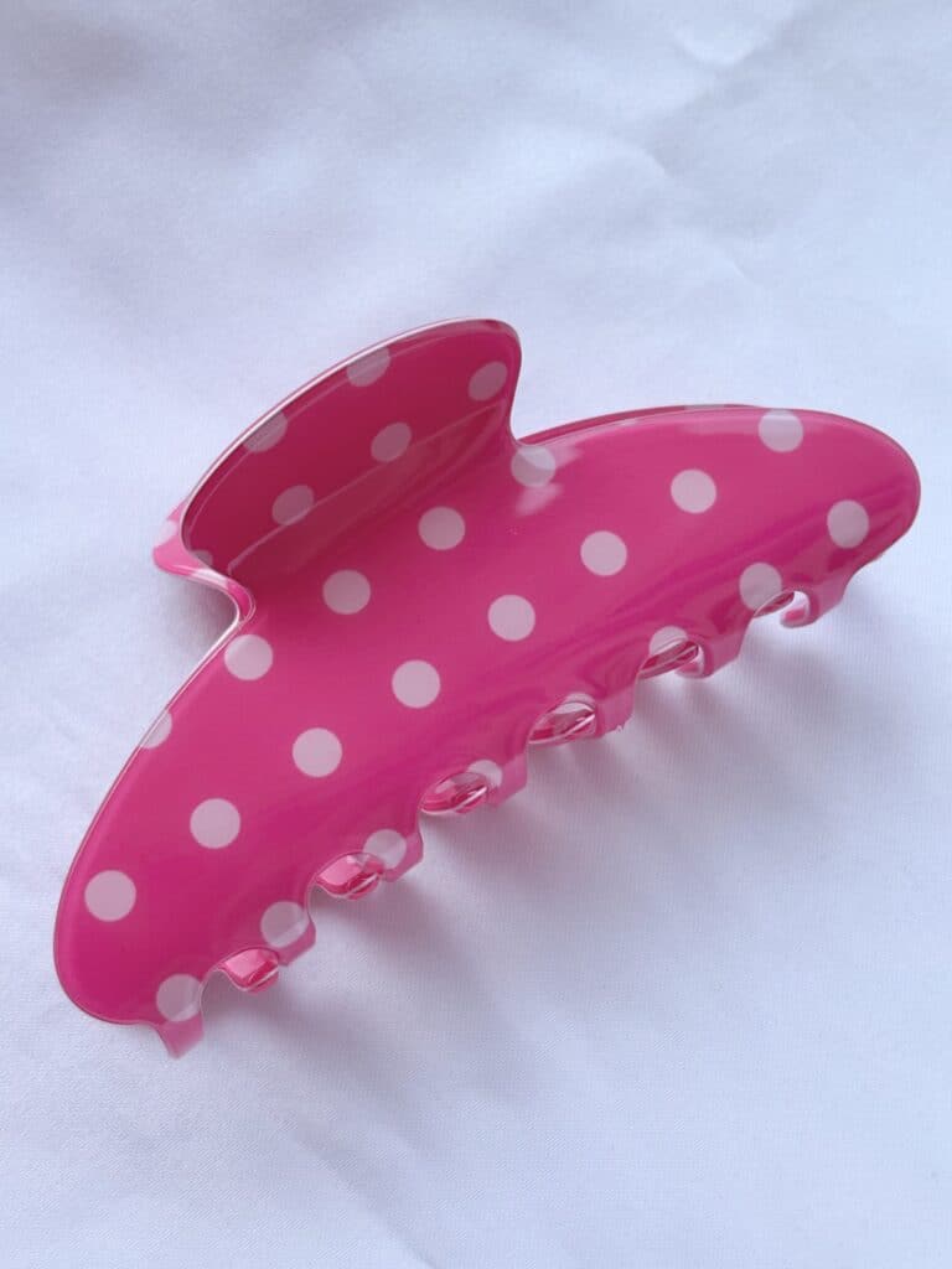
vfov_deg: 36.8
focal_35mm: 52
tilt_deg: -64.1
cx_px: 476
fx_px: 1907
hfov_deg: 28.0
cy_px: 634
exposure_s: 1/1553
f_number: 1.6
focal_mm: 5.96
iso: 32
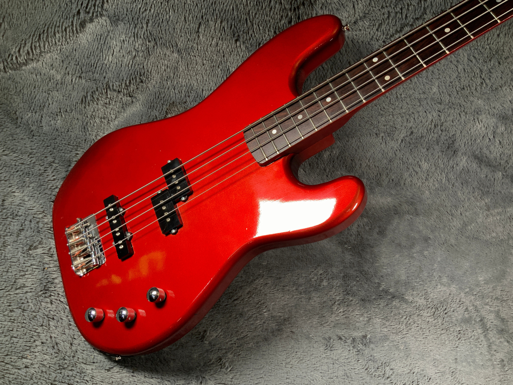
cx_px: 256
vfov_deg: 48.2
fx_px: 430
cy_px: 192
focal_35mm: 29
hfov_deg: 61.7
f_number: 1.8
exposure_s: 1/104
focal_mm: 3
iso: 32
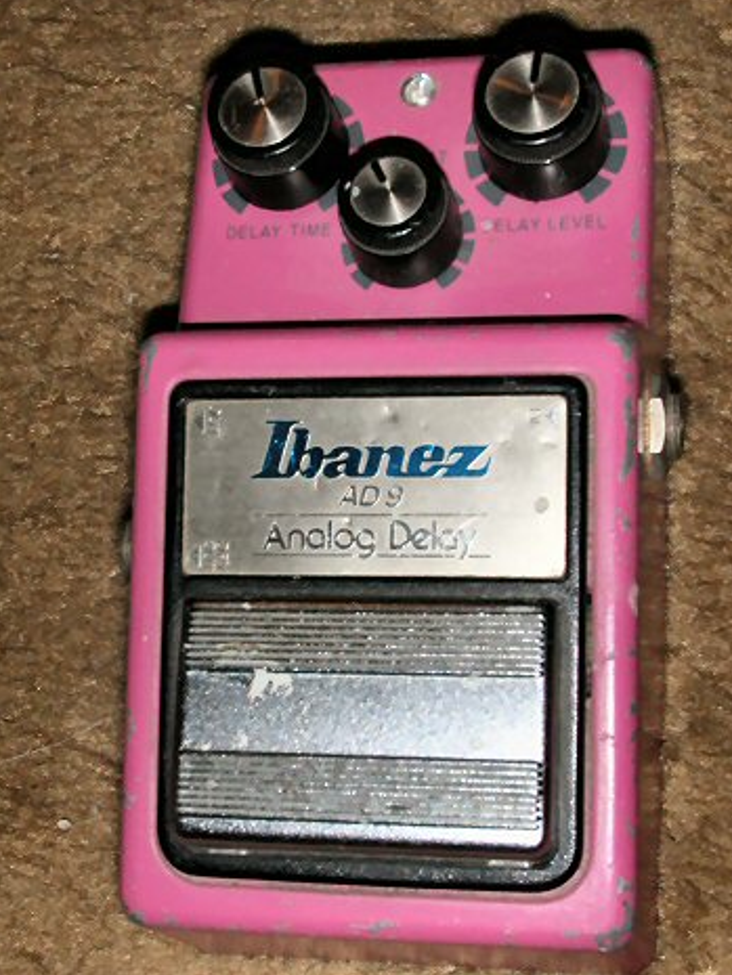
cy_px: 474
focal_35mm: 66
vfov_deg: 29.4
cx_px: 371
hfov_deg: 22.3
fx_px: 1860
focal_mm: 9.7
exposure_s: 1/59.9
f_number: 5.9
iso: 100
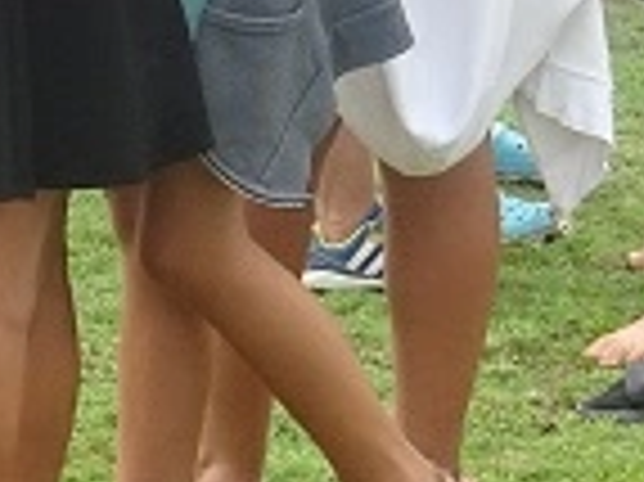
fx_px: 4461
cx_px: -45
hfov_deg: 8.2
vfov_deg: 6.2
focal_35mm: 240
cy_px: 205
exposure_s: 1/320
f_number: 4
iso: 80
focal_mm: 5.98
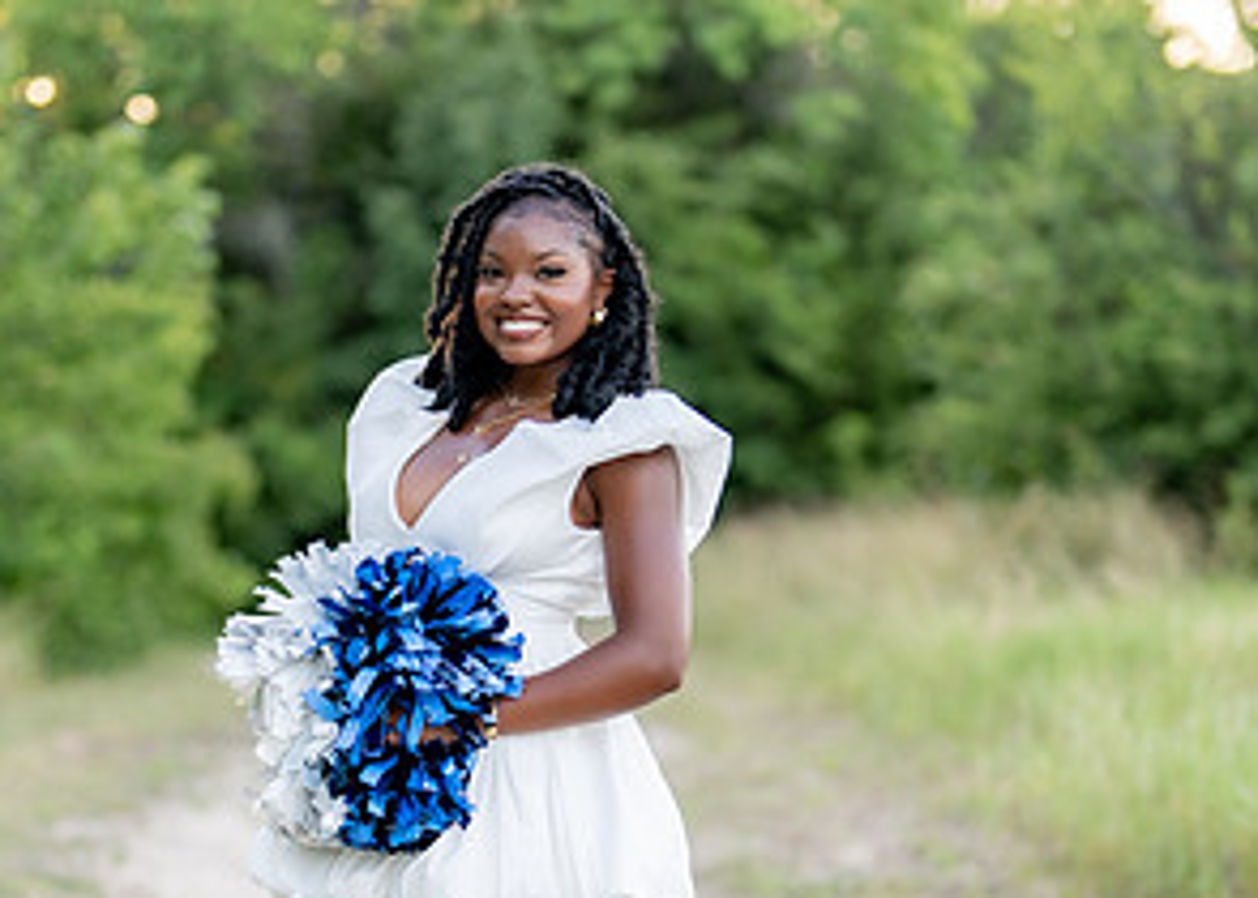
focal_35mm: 126
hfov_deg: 15.9
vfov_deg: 11.4
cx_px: 519
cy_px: 740
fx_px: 4502
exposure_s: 1/800
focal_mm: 50
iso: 160
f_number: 1.2
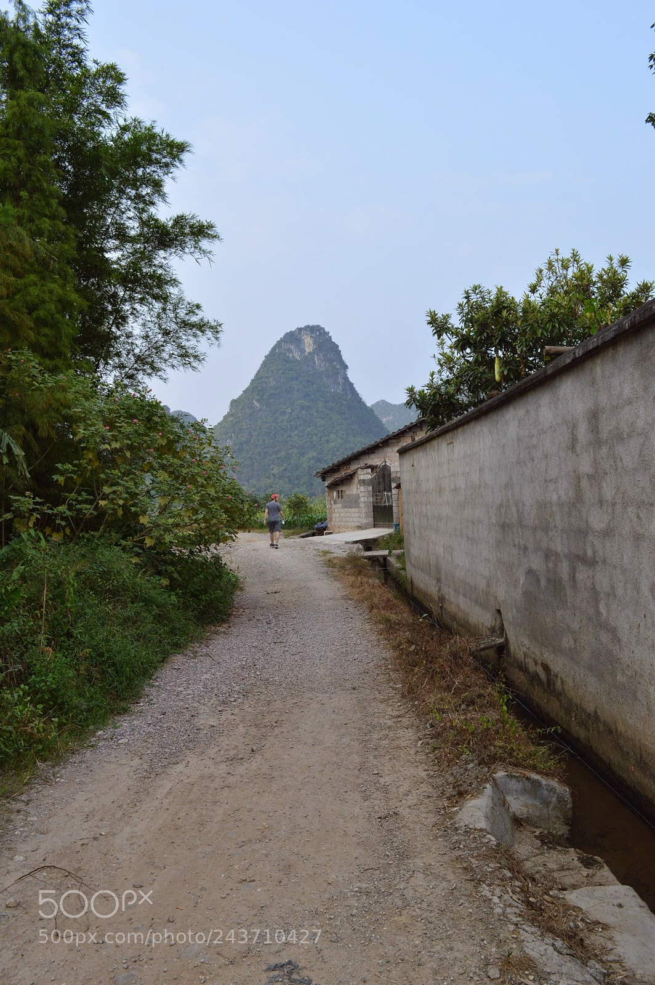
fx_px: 820
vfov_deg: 62.0
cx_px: 328
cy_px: 492
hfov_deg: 43.5
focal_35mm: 30
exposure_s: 1/320
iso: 400
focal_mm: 20
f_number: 6.3
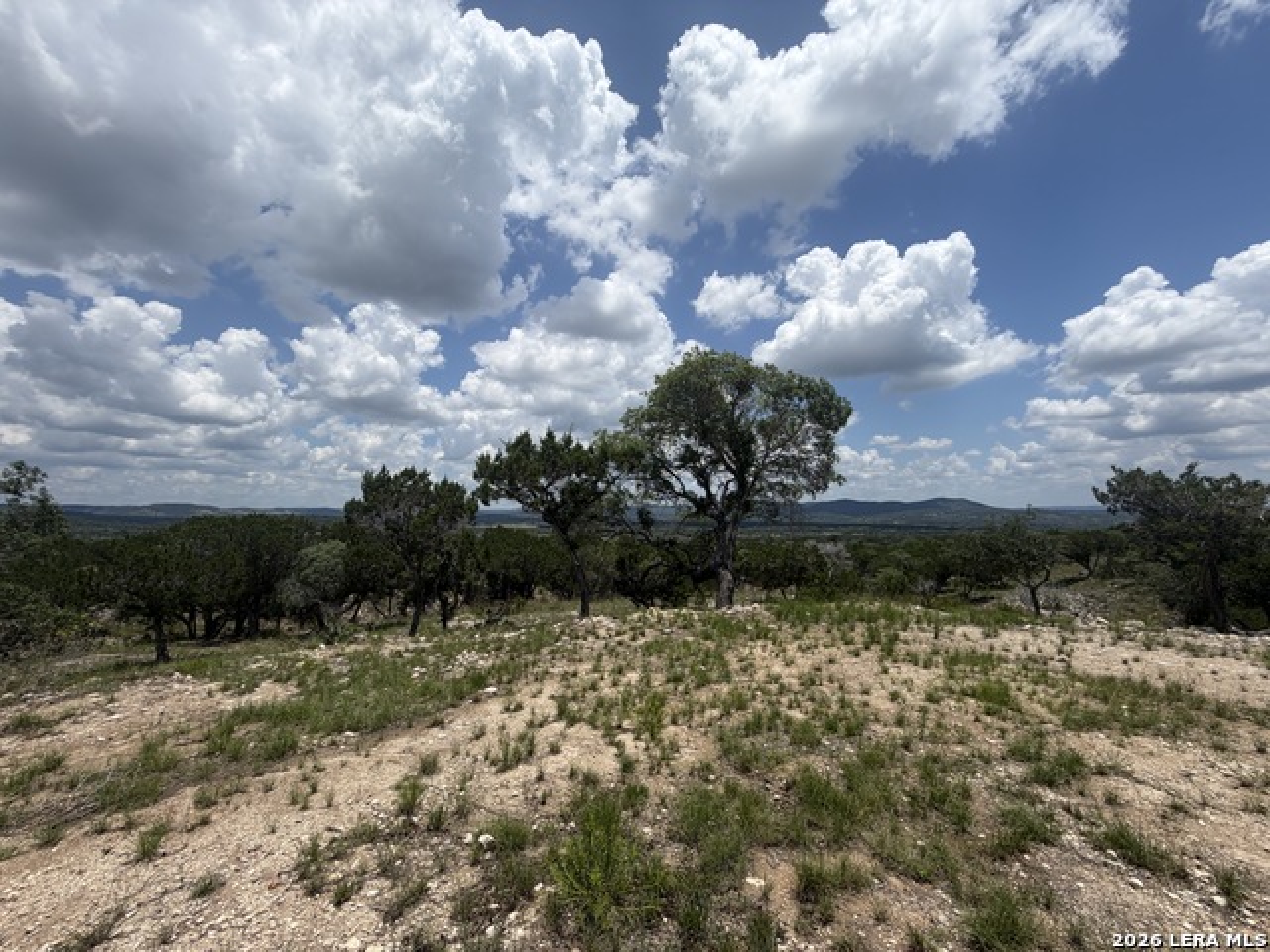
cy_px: 476
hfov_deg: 102.1
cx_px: 635
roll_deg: +2.0
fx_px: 514
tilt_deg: +4.3
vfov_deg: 85.7
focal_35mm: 14
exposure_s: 1/1534
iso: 20
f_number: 2.2
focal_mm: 2.22
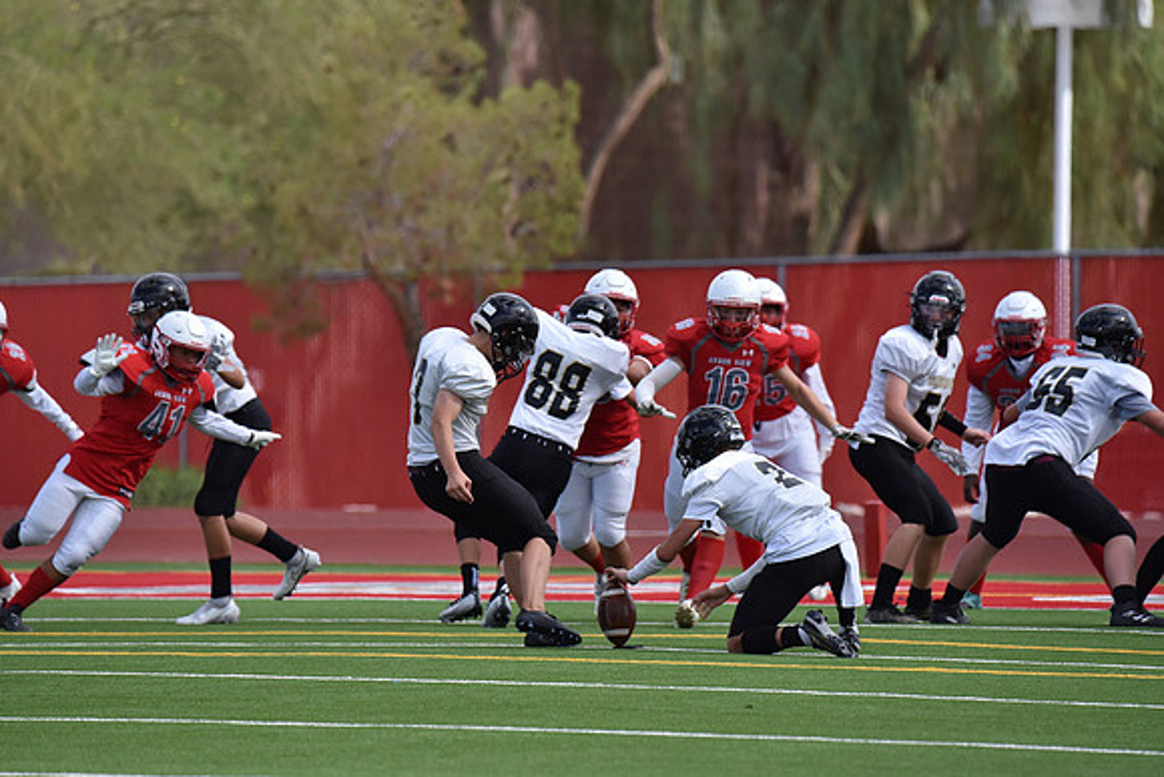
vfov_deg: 3.1
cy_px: 388
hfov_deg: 4.6
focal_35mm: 450
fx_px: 14553
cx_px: 582
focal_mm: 450
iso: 1250
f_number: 6
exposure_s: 1/4000
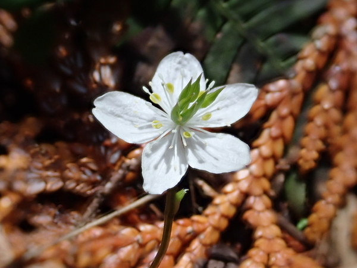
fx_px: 763
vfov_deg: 19.9
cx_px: 178
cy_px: 134
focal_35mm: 74
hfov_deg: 26.3
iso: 320
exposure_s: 1/320
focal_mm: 13.47
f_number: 5.6
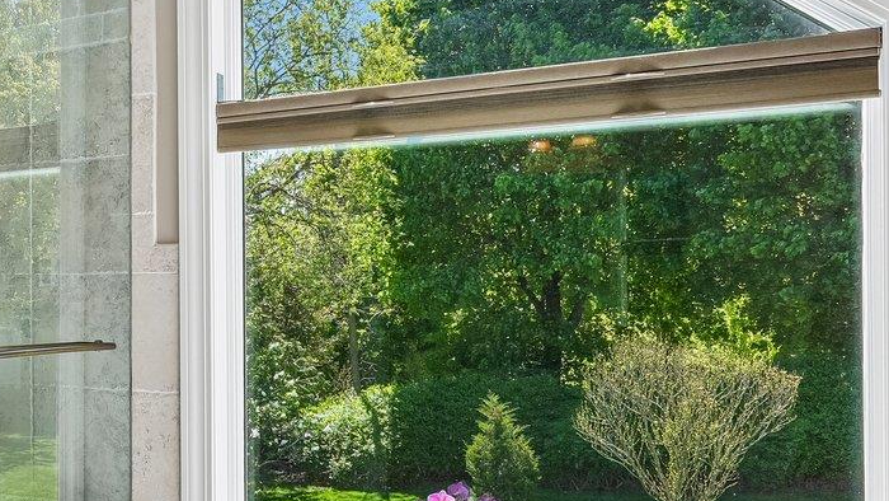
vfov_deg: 23.7
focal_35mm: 51
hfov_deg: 35.6
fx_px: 1191
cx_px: -61
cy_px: 305
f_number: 9
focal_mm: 16.5
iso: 125
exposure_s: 1/30
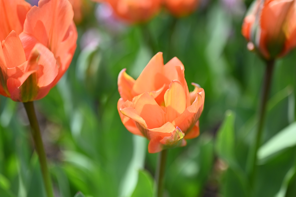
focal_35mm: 50
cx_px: 148
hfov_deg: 39.6
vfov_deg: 27.0
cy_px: 98
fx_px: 411
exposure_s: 1/8000
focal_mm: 50
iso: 640
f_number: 3.5
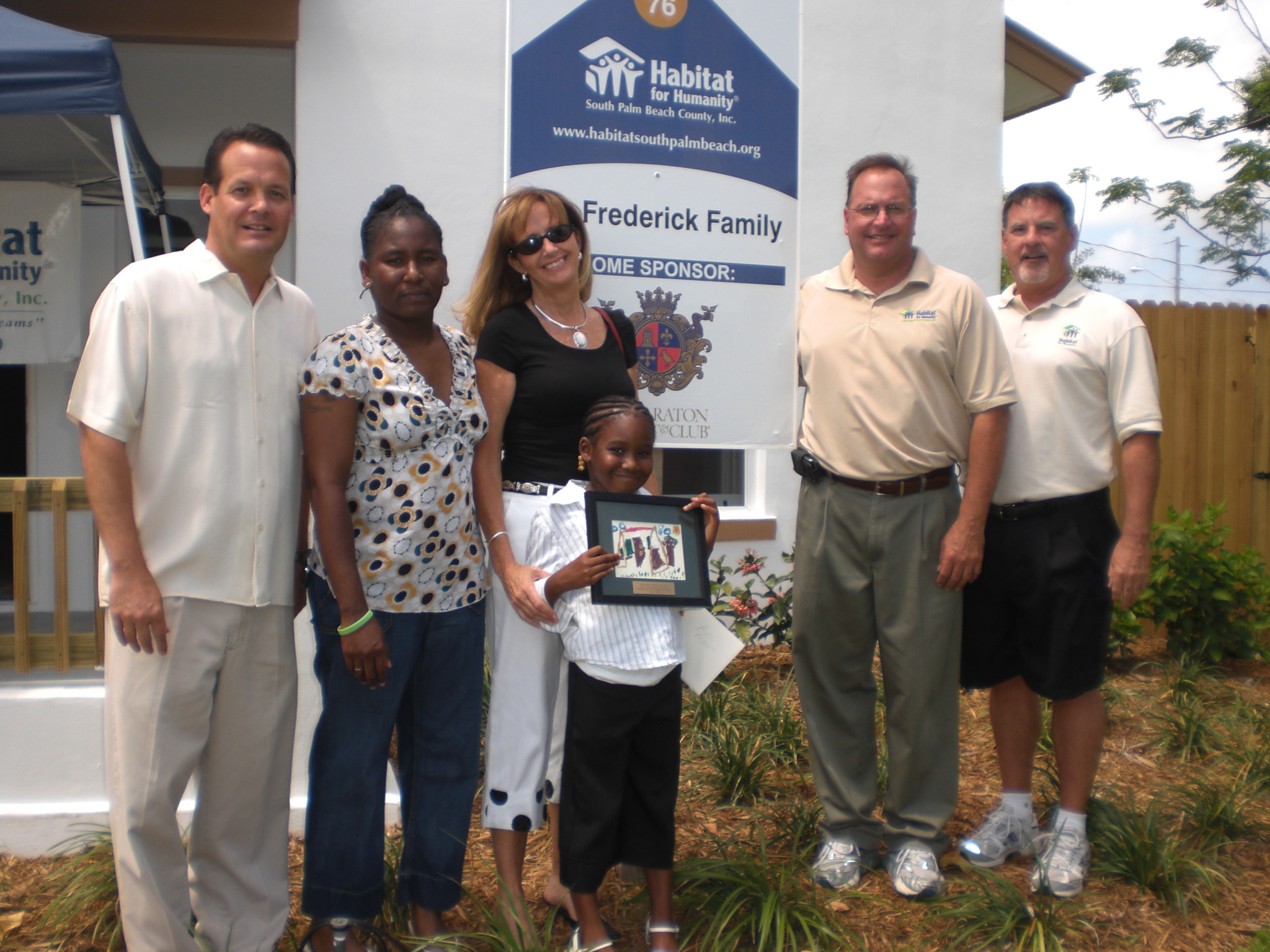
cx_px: 635
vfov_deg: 37.7
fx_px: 1394
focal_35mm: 38
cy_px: 476
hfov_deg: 49.0
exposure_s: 1/400
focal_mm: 6.3
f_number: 3.1
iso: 50
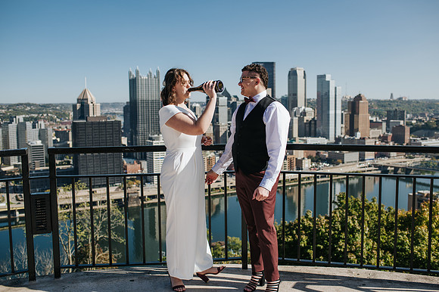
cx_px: 227
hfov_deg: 52.6
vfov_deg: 36.4
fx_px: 444
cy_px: 140
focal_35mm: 36
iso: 100
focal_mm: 35
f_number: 3.2
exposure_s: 1/1250
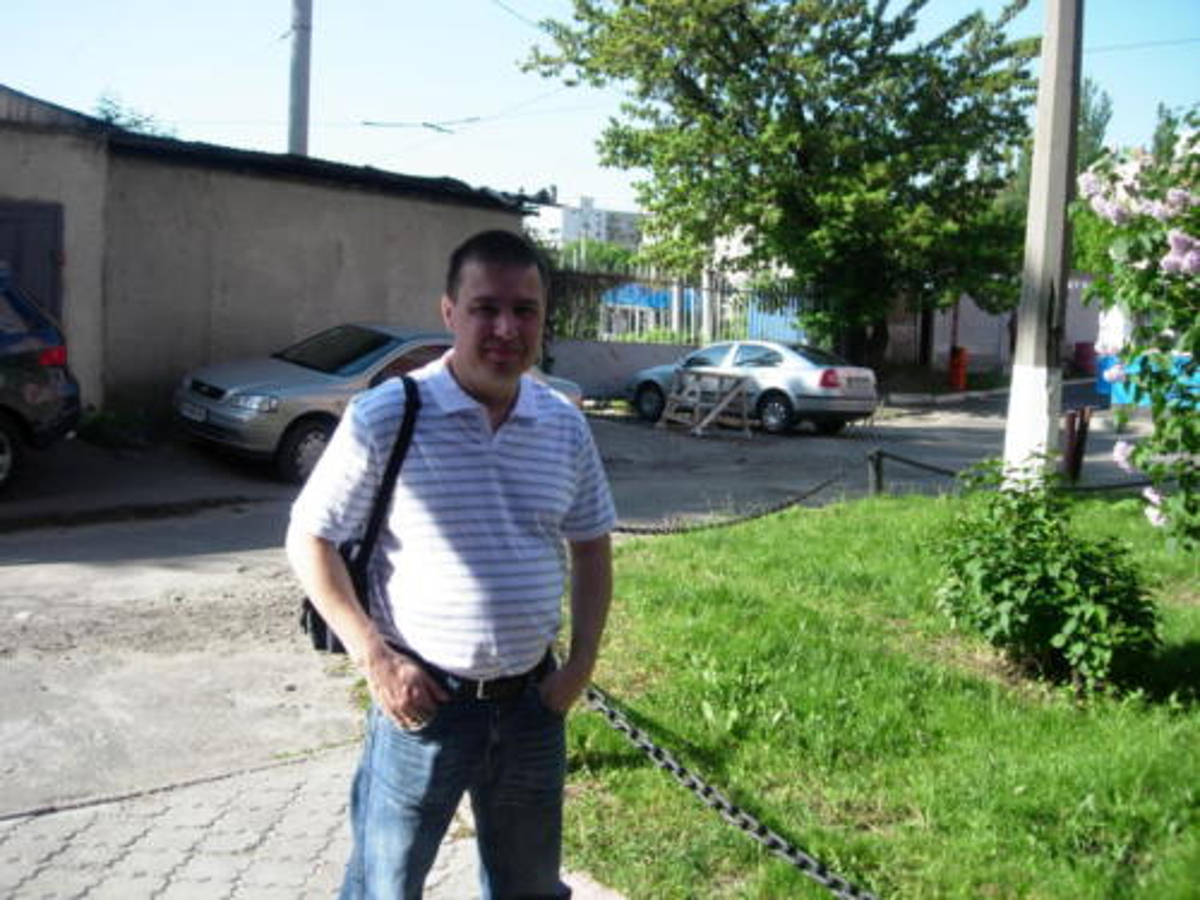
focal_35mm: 38
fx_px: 1317
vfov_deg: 37.7
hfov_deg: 49.0
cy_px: 450
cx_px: 600
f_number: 2.8
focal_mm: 7.8
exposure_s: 1/627
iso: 64
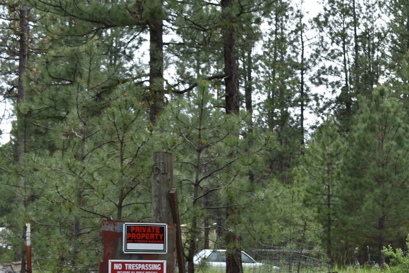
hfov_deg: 20.2
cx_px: 476
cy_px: 245
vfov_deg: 14.2
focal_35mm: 95
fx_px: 1081
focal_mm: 27
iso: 140
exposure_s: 1/60
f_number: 8
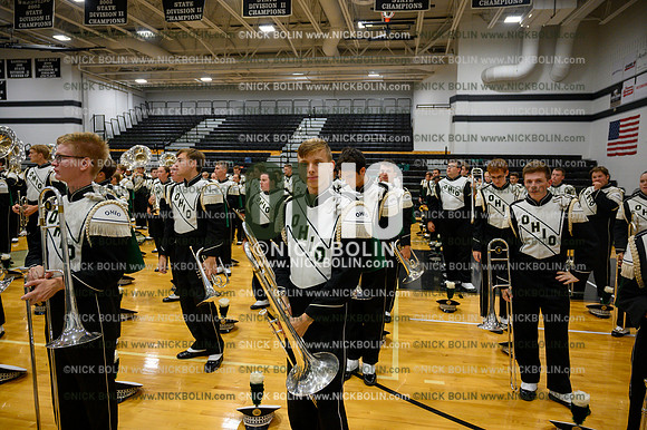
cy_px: 215
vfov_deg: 53.1
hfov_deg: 73.8
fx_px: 431
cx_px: 324
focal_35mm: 24
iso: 1250
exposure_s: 1/250
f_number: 4
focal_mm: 24
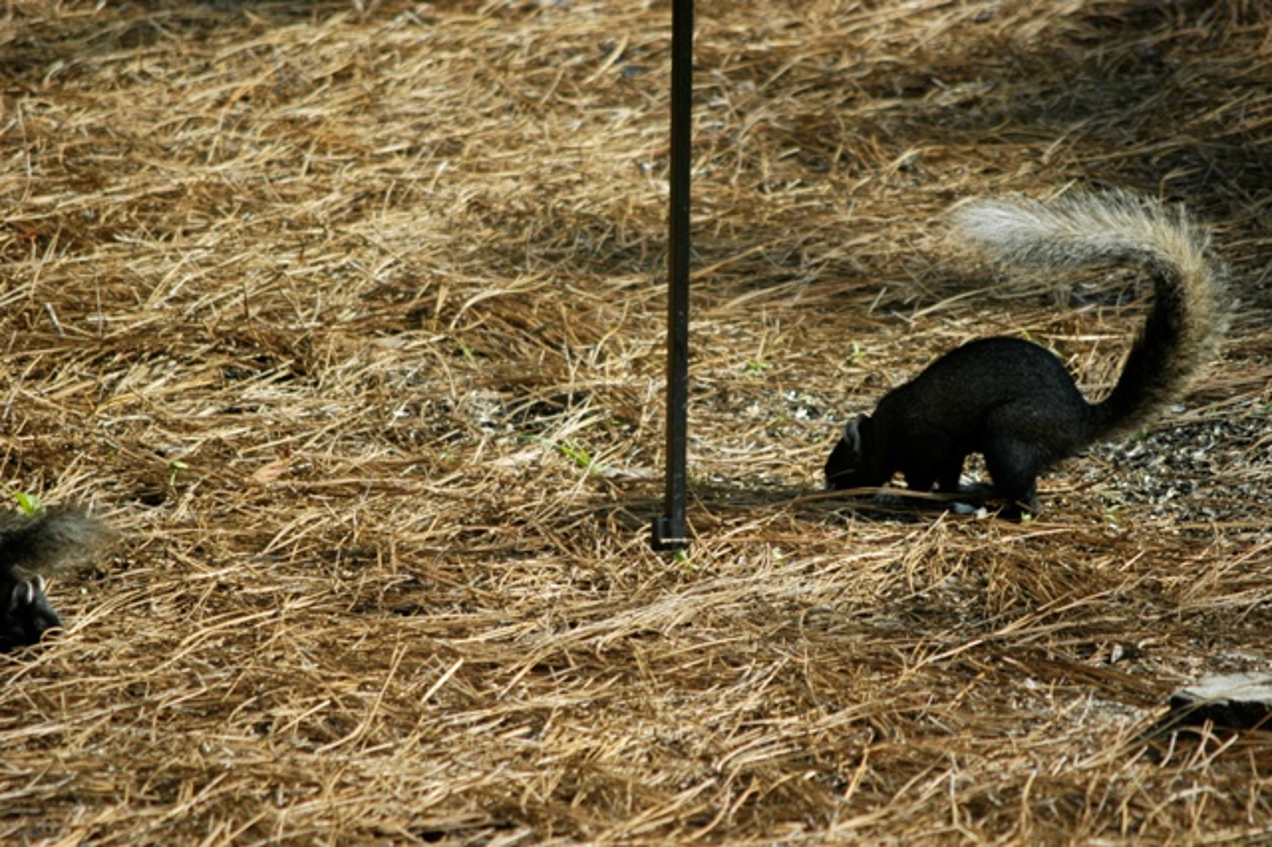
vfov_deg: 4.4
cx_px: 636
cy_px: 424
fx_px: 11124
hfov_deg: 6.5
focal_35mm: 315
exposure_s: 1/350
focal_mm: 210
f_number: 5.6
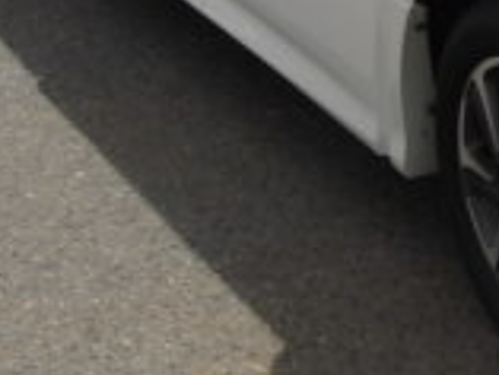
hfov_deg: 16.3
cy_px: -184
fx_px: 1587
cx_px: 750
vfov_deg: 12.8
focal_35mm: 110
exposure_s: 1/193
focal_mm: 4.9
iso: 100
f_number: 10.4
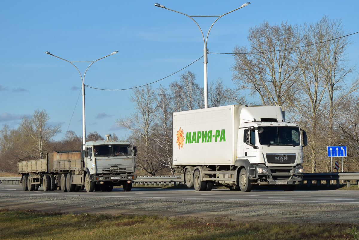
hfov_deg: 24.6
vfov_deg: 16.6
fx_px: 823
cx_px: 180
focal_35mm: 82
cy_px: 120
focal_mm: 55
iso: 200
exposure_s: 1/1000
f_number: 5.6
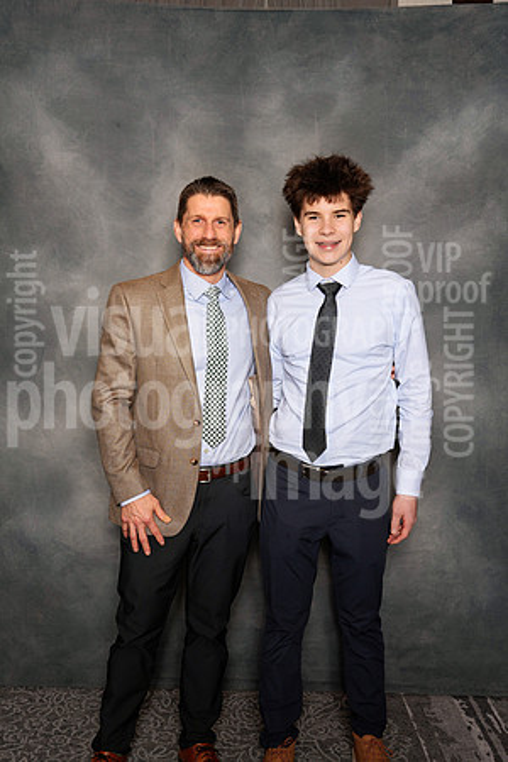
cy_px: 381
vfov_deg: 40.0
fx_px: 1048
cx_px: 254
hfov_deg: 27.3
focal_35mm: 50
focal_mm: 33
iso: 100
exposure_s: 1/80
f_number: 6.3
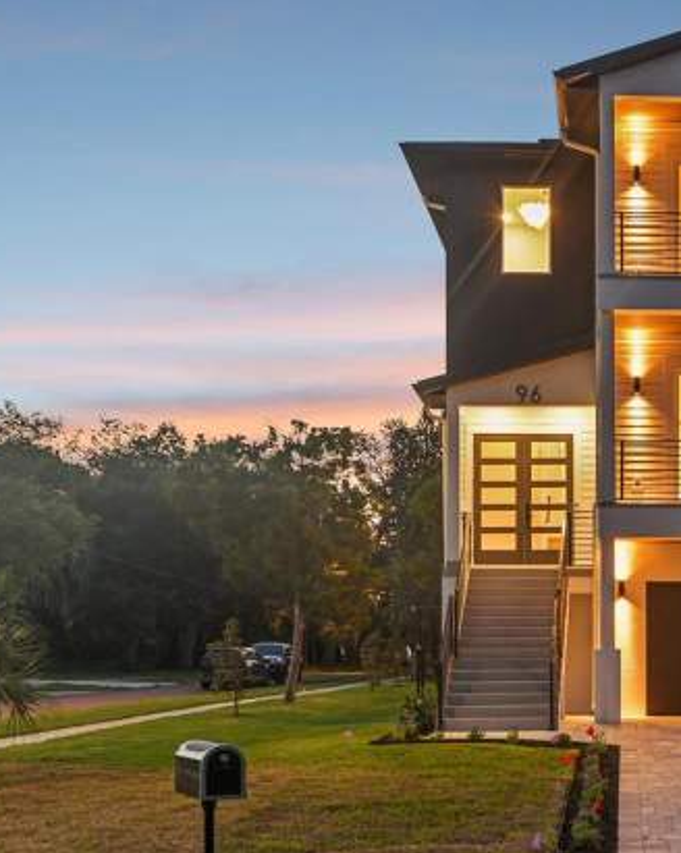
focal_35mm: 64
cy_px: 414
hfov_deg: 22.5
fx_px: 1615
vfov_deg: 29.6
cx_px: 737
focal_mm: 35
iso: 400
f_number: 8
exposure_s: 1/2
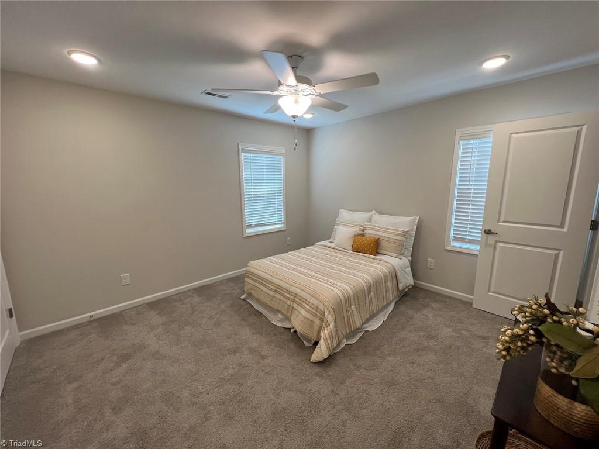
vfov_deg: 89.9
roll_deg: +0.8
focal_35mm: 13
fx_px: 225
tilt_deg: -10.2
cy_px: 224
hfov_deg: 106.2
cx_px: 300
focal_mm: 1.57
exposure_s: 1/120
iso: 100
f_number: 1.8
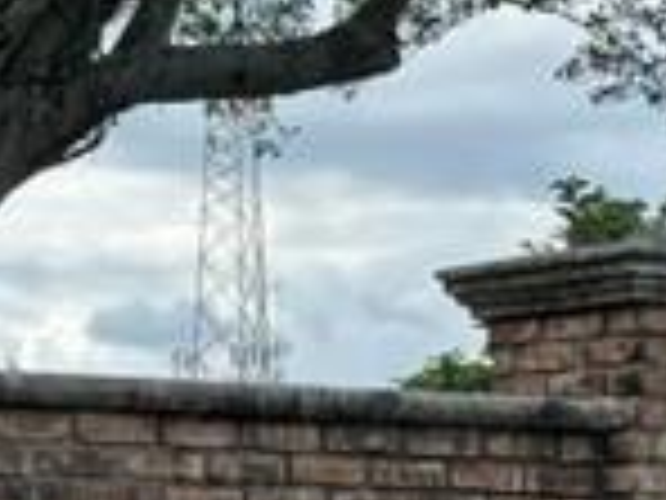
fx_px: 4002
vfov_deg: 7.1
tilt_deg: +5.2
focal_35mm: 208
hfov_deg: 9.4
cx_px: -153
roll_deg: +0.0
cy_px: 270
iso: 64
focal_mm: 6.86
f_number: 1.78
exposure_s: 1/2070
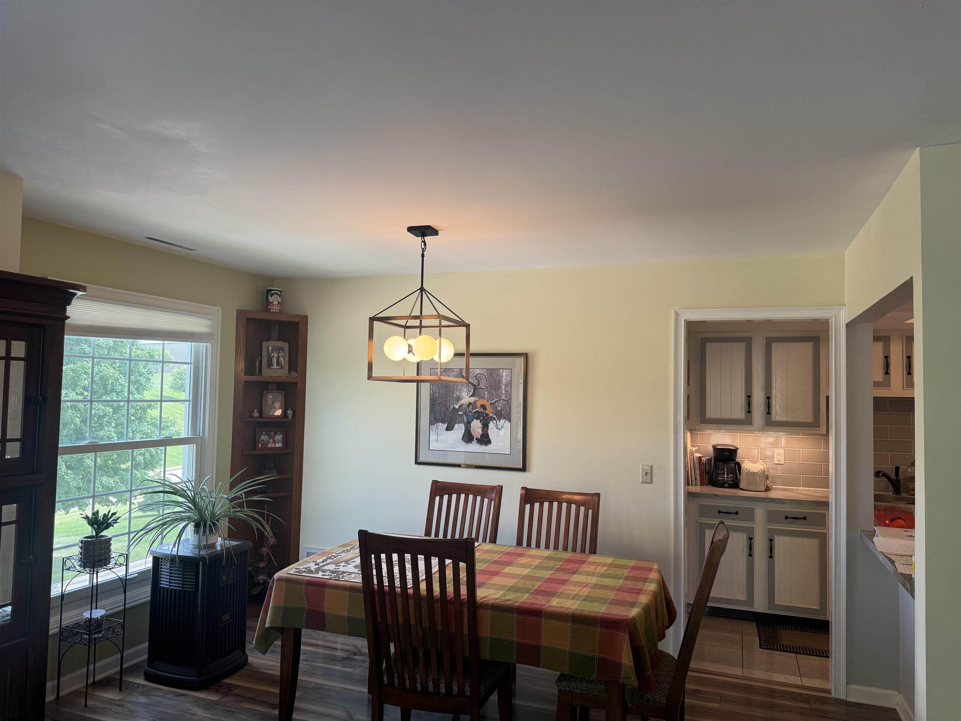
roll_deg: -2.7
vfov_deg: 56.8
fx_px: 666
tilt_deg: +0.6
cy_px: 360
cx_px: 480
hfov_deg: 71.6
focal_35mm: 24
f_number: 1.78
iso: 125
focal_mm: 6.76
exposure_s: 1/120
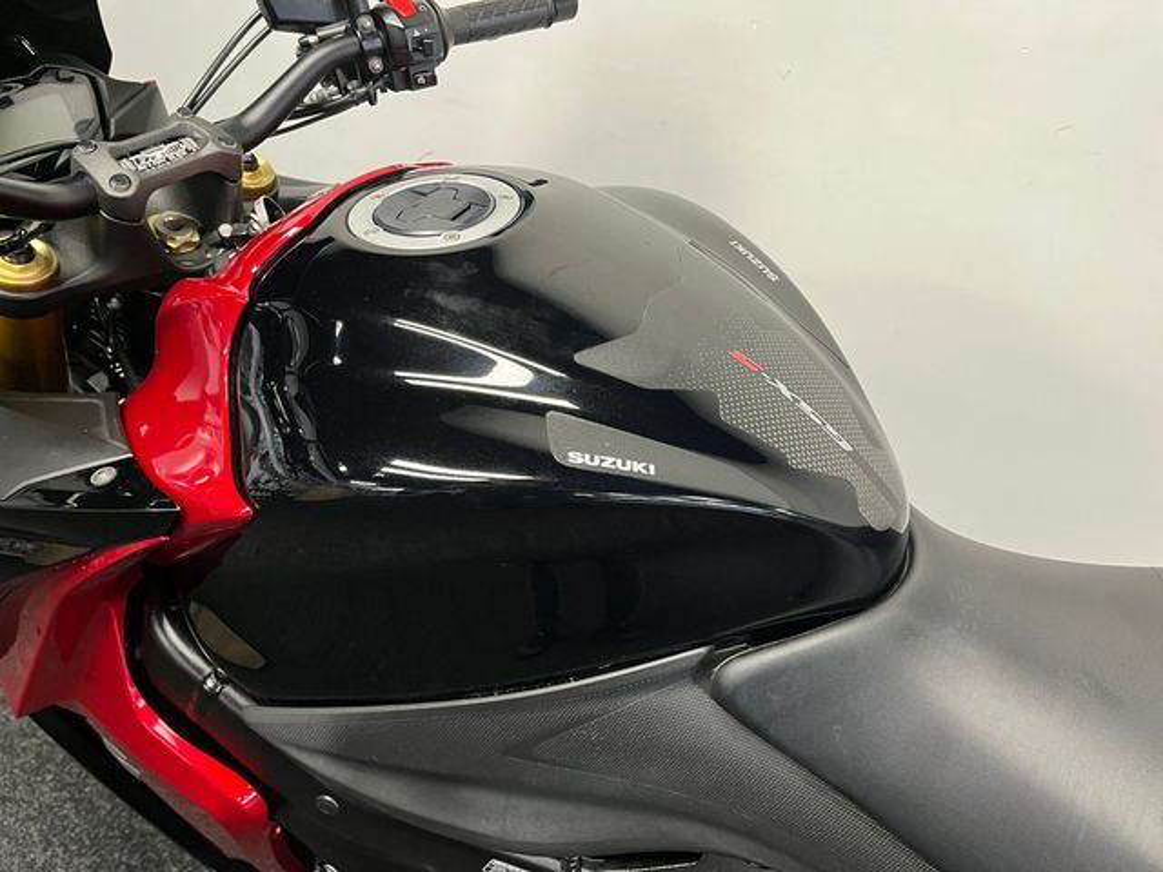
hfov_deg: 67.3
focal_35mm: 26
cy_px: 436
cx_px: 582
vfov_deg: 53.1
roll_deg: -1.4
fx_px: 874
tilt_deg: -33.4
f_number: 1.6
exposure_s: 1/50
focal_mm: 5.1
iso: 200
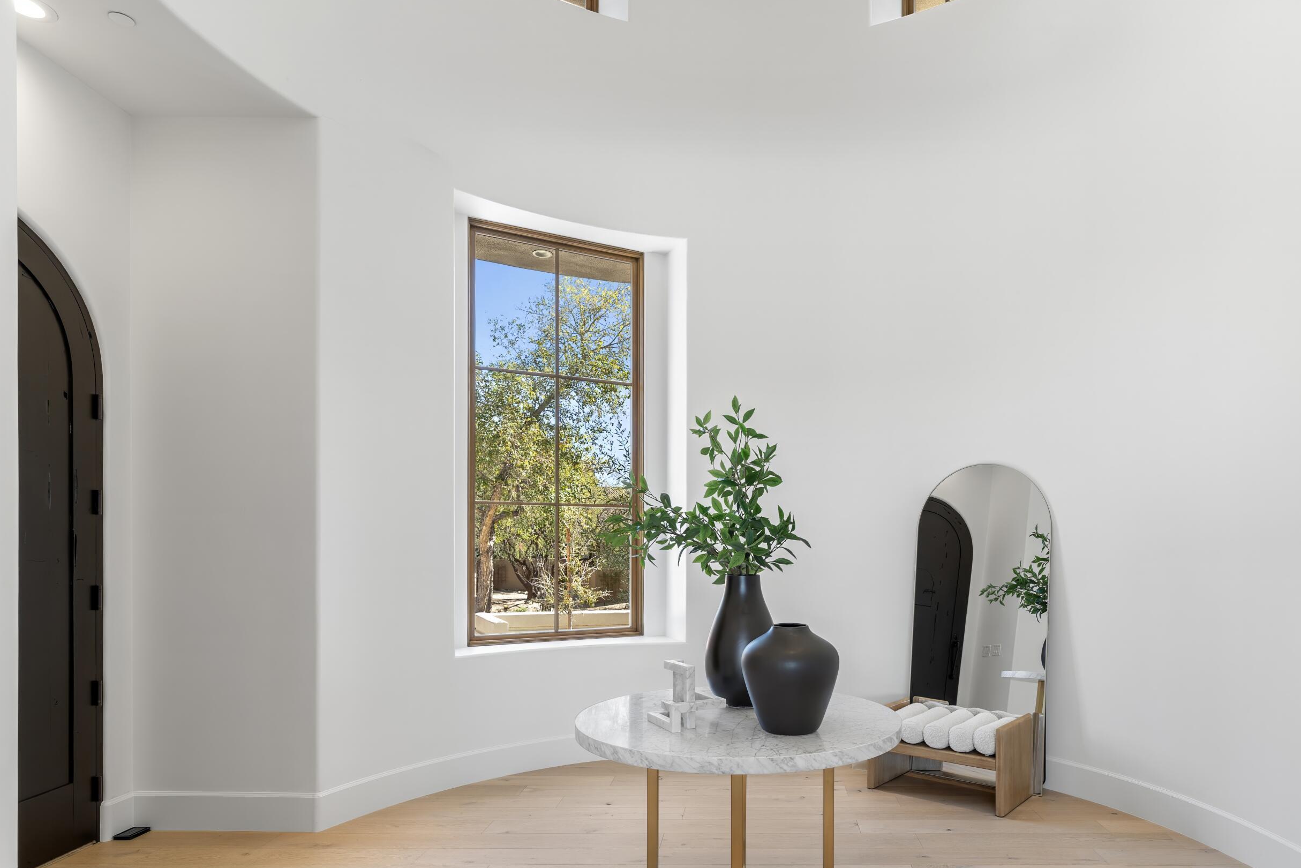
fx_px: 759
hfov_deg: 80.6
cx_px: 757
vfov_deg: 59.2
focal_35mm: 21
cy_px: 507
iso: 400
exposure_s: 1/60
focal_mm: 17
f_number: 8
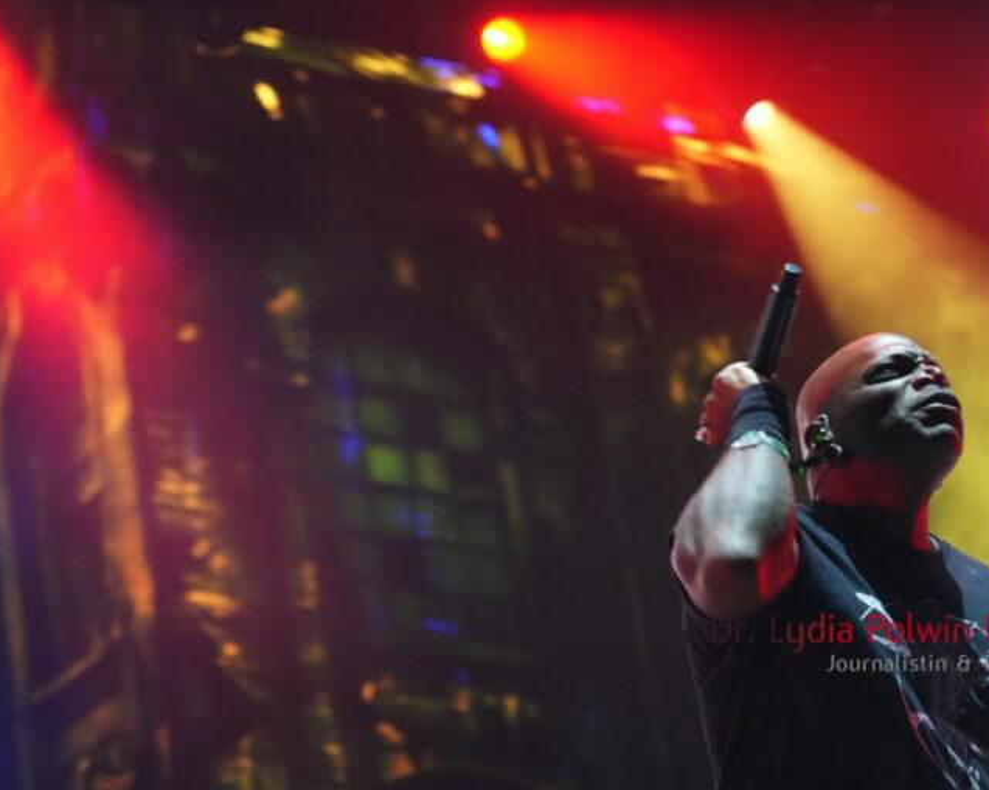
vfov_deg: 8.6
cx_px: 582
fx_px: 5266
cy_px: 394
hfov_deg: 10.7
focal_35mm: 180
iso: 5000
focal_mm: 106
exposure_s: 1/200
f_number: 5.6
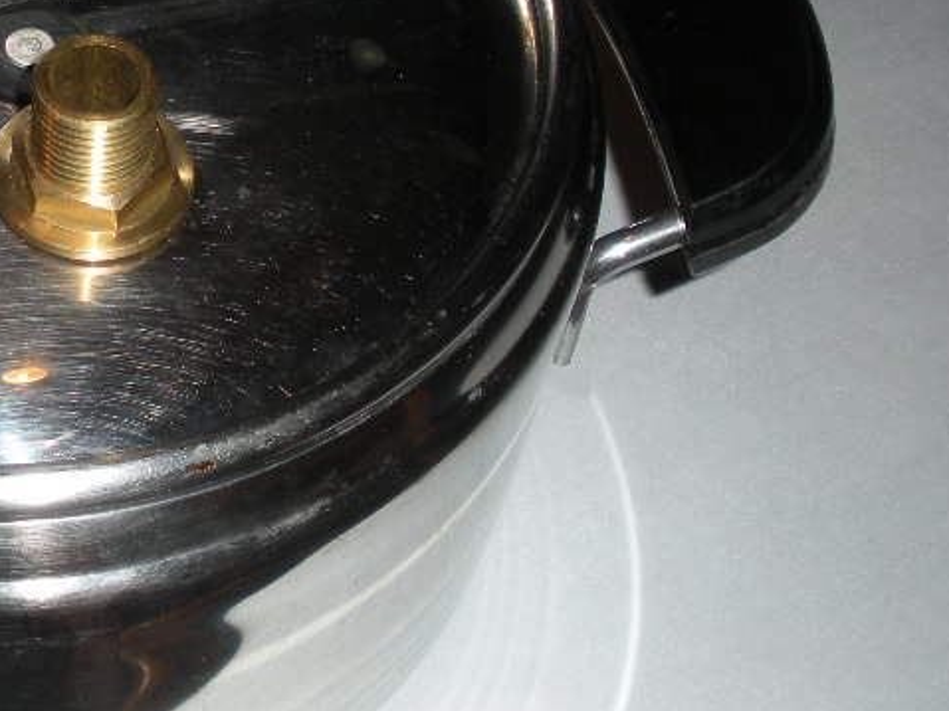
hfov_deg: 24.3
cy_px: 242
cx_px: 28
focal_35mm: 77
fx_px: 2110
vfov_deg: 19.1
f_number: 3.5
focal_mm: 6.3
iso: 64
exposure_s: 1/60
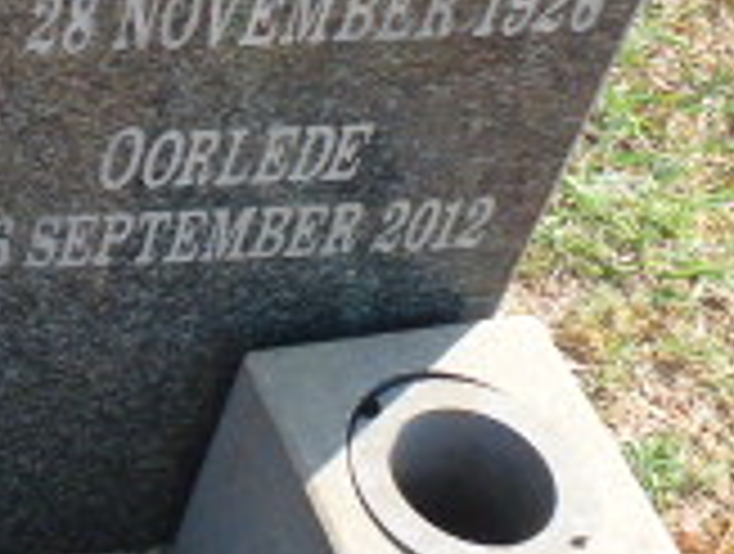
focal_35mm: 94
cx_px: -446
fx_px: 1998
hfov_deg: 18.0
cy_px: -189
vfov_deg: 15.0
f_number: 4
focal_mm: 4.3
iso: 100
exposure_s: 1/200
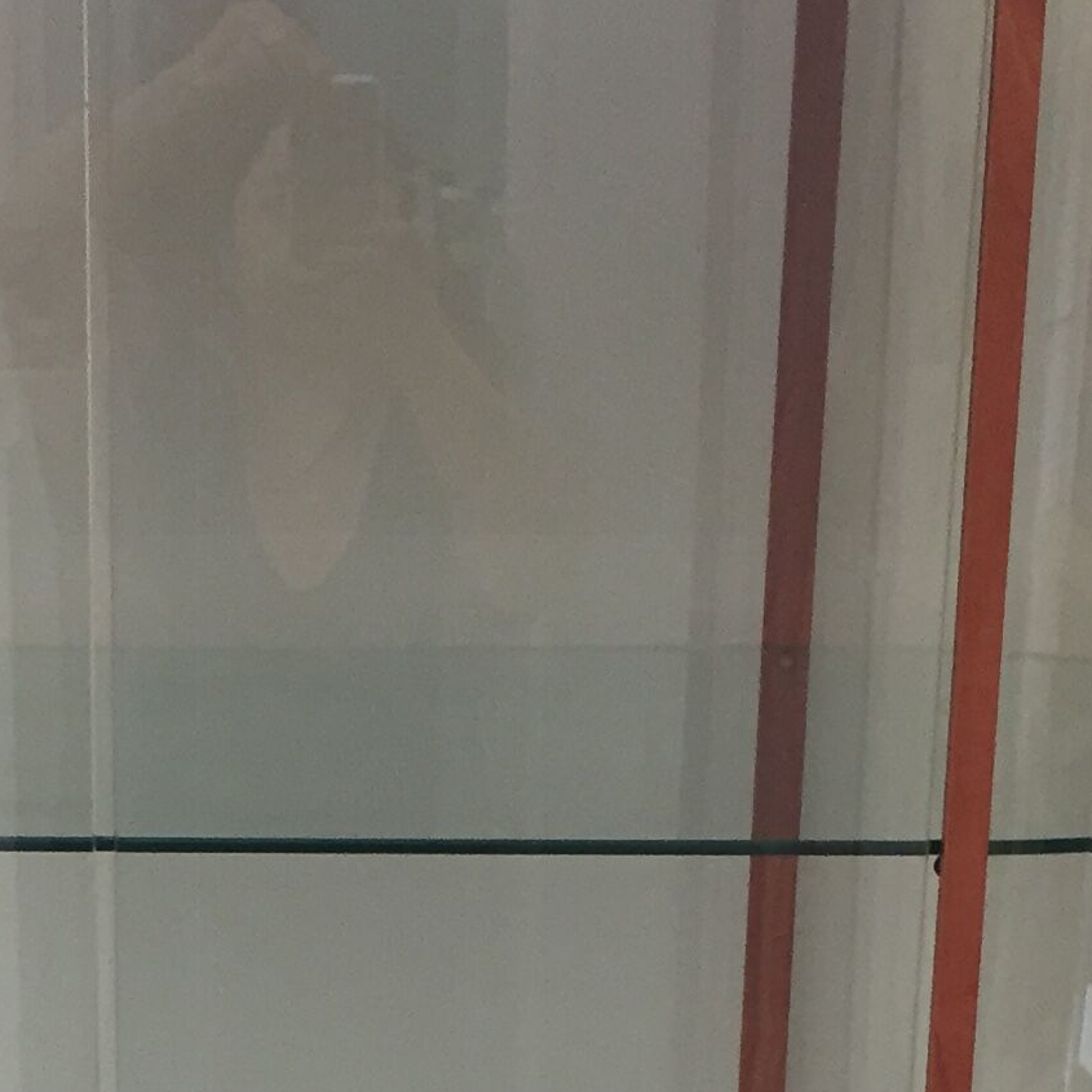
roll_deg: +0.2
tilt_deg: -19.2
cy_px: 1380
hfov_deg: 17.4
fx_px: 3533
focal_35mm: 99
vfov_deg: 16.7
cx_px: 150
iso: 125
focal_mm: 4.15
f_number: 2.2
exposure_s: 1/33
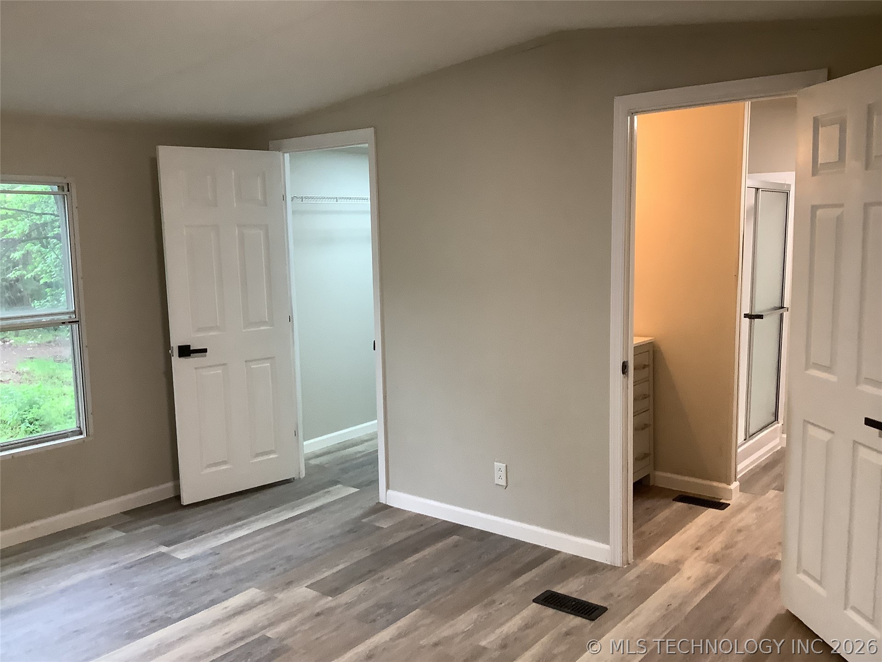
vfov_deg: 45.4
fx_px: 790
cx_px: 441
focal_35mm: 31
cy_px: 331
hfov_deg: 58.4
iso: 200
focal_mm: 3.3
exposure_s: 1/60
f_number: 2.4
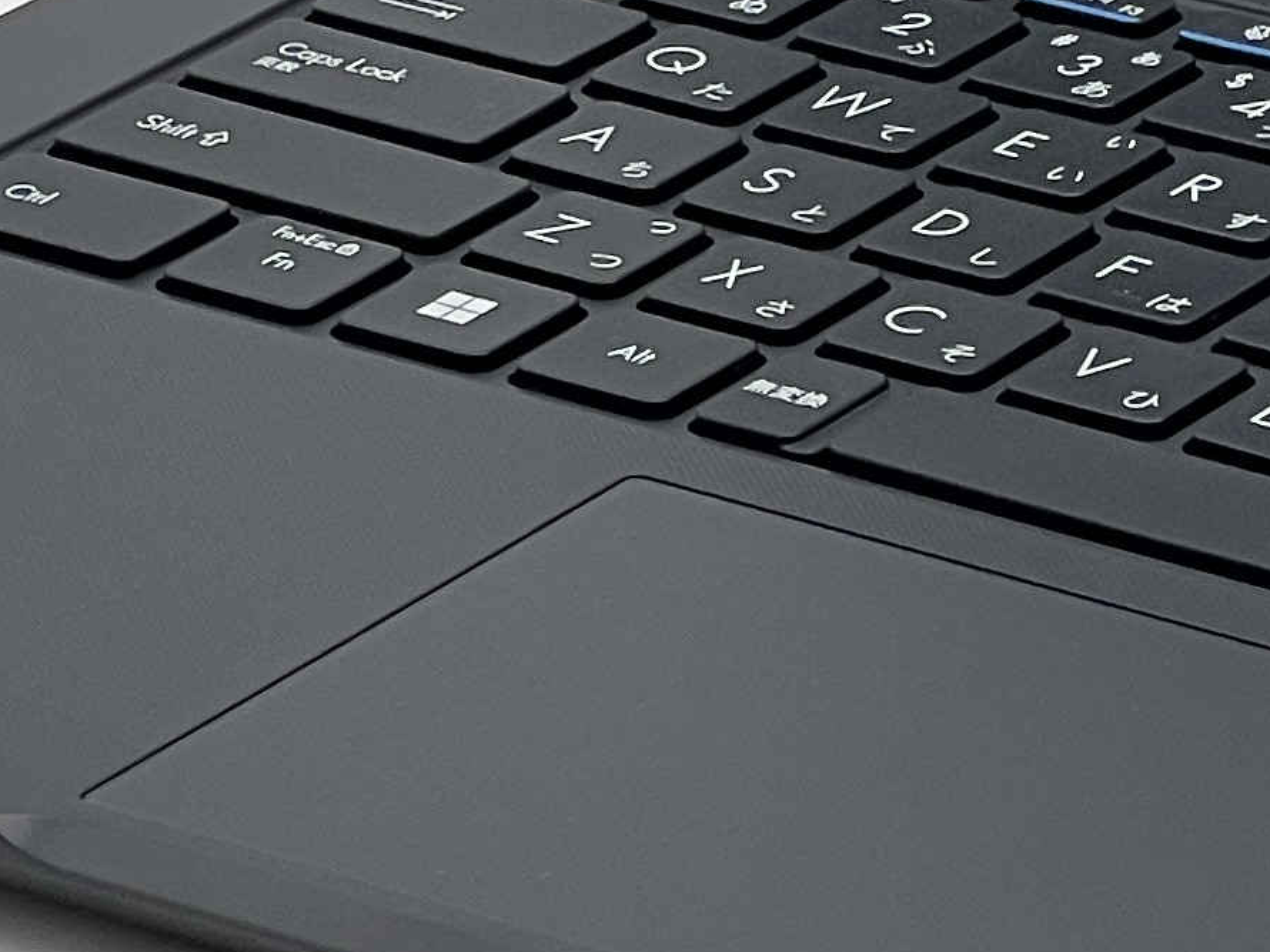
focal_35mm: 349
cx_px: 1744
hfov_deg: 5.6
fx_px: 12801
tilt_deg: -19.0
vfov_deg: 4.2
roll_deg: +0.4
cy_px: -328
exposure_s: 1/99
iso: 40
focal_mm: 9
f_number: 2.8
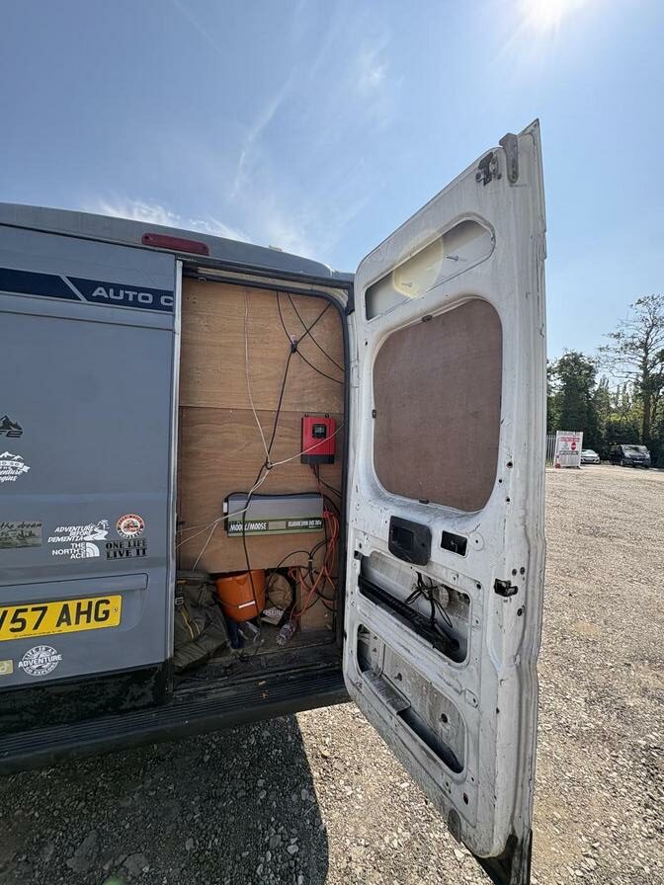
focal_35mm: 14
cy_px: 442
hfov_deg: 85.7
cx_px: 332
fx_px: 358
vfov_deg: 102.1
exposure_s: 1/512
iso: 40
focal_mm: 2.22
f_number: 2.2
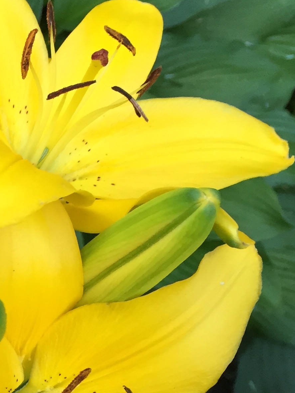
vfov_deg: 24.3
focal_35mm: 80
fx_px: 909
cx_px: -101
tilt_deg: -67.7
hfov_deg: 17.2
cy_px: 259
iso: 40
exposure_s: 1/30
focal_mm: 4.15
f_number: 2.2
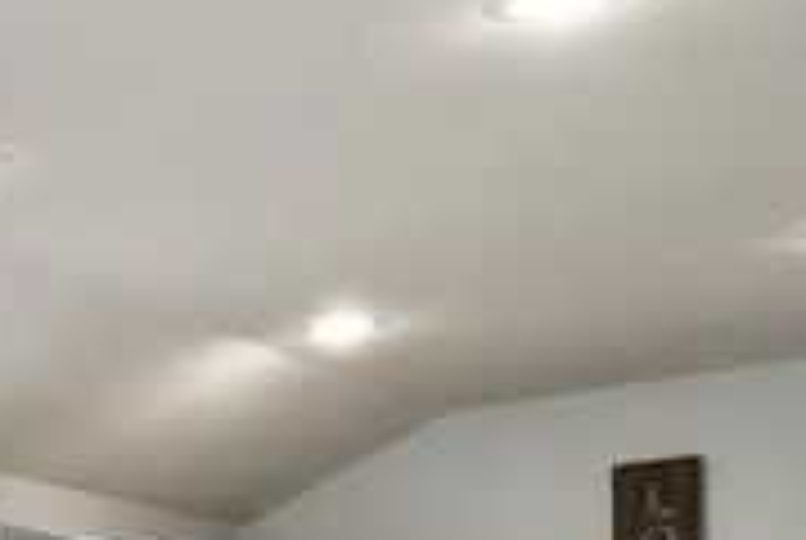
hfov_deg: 16.4
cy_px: 839
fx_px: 1794
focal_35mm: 80
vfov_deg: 15.6
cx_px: -959
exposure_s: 1.3
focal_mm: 14
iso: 200
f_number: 9
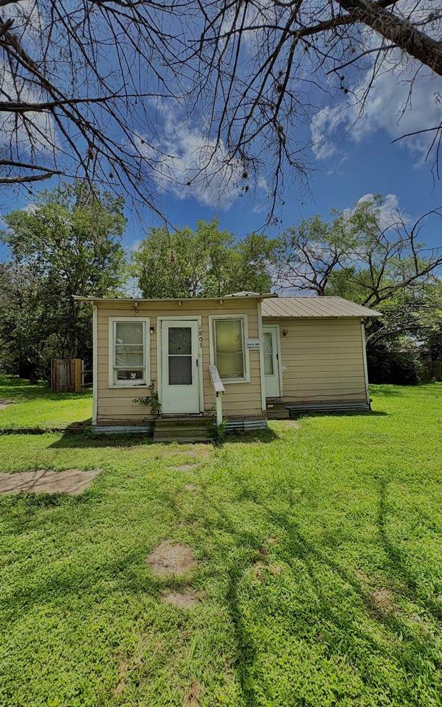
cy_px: 351
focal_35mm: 15
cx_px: 199
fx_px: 289
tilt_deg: +3.6
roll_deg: +0.7
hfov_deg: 74.6
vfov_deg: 101.5
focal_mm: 2.22
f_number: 2.2
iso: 50
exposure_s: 1/1256
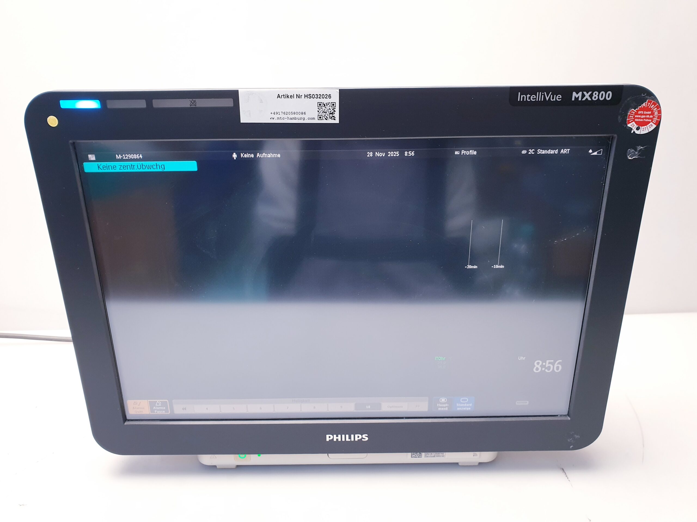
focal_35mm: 26
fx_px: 524
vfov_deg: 53.1
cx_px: 348
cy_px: 261
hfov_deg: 67.3
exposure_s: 1/50
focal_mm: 4.3
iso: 125
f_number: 2.4
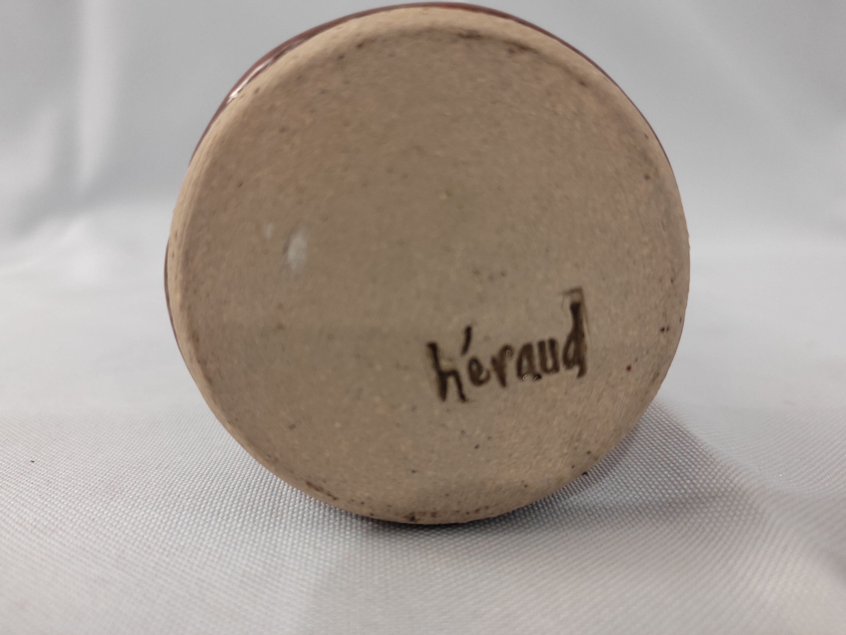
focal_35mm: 26
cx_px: 416
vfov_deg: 53.1
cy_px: 306
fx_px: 635
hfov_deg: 67.3
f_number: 1.79
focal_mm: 4.7
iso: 1564
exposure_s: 1/25
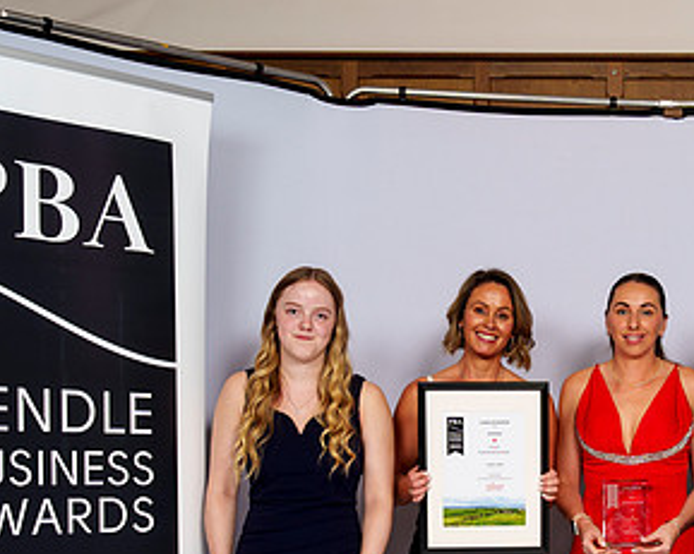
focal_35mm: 70
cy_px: 517
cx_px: 631
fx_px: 1437
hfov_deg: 26.2
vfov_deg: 21.3
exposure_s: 1/125
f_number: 8
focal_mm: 33
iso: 100
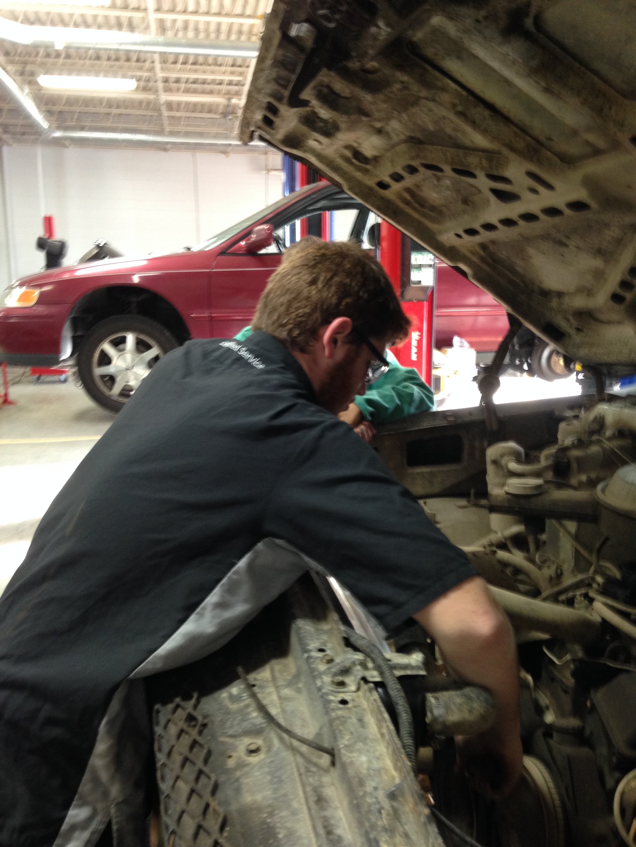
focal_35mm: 33
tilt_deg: -5.3
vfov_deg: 55.4
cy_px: 424
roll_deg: -0.6
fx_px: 808
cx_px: 318
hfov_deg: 42.9
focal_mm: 4.12
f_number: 2.4
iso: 125
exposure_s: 1/20
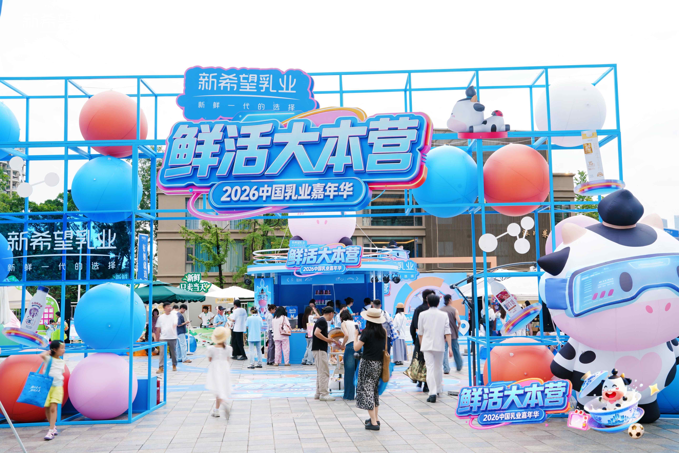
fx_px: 755
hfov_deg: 48.4
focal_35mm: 40
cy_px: 226
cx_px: 340
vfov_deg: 33.4
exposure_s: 1/10
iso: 100
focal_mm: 40
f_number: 14
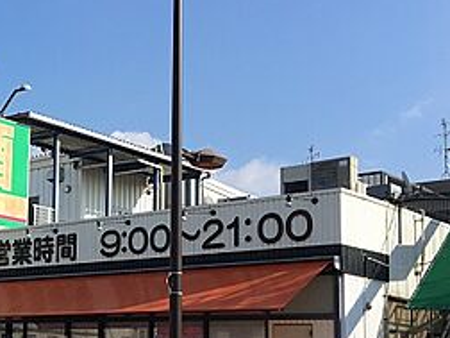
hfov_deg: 25.8
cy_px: 248
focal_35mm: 69
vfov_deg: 21.2
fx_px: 897
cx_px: -57
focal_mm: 4.15
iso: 25
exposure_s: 1/1304
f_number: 2.2
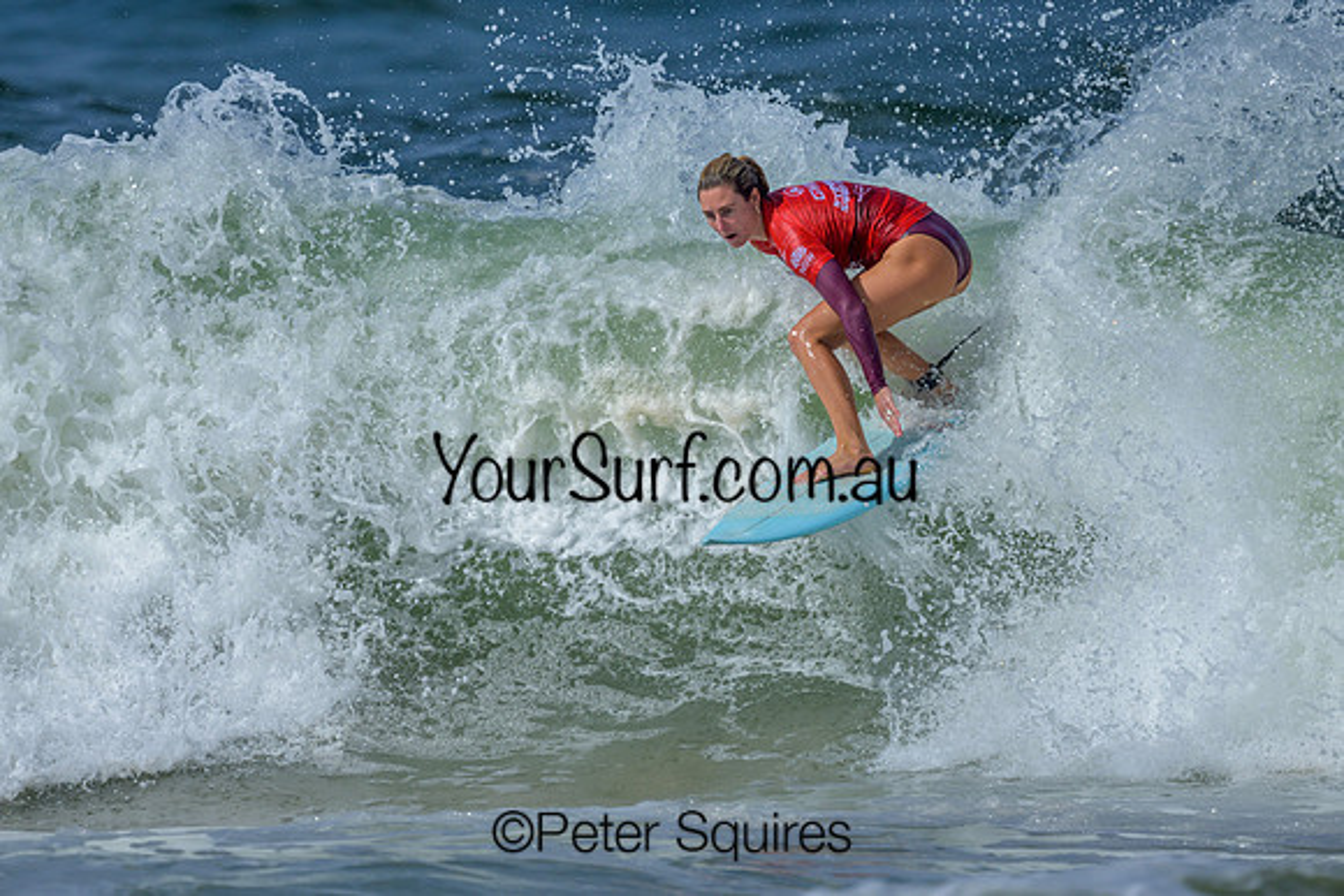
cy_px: 379
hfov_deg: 1.9
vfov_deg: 1.3
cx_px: 722
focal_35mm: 1100
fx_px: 41076
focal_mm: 800
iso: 140
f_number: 6.3
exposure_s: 1/2000
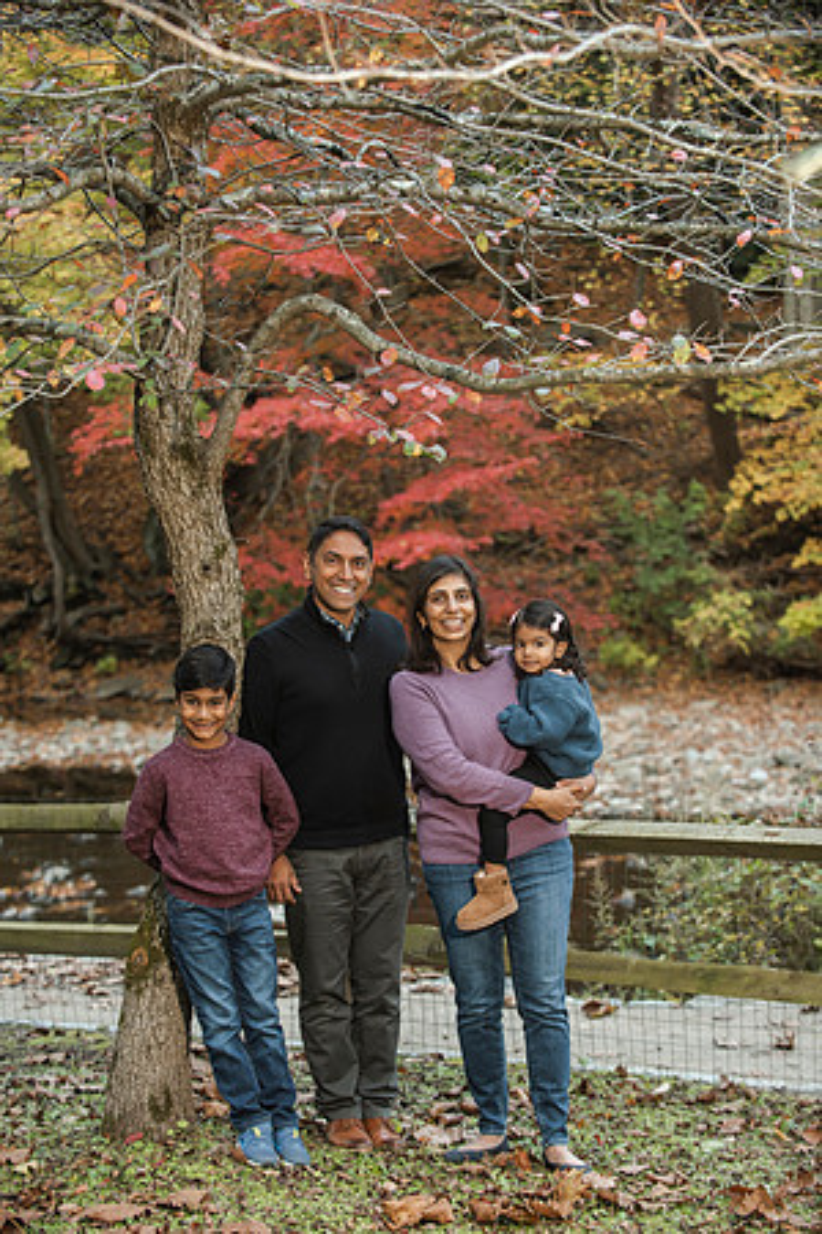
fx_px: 2808
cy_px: 617
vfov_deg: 24.8
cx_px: 411
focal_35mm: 82
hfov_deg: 16.7
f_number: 4
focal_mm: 82
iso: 640
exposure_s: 1/125
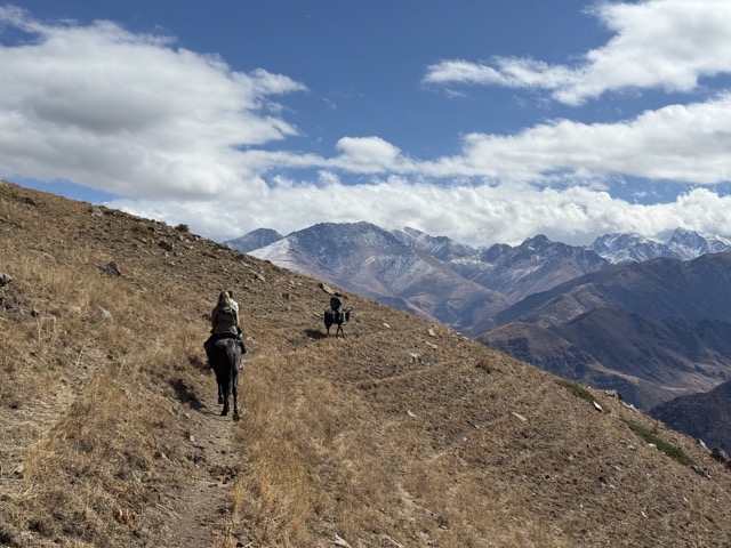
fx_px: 1014
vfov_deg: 30.3
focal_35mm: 48
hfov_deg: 39.7
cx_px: 366
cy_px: 274
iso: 64
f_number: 1.78
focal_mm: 6.76
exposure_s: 1/11364
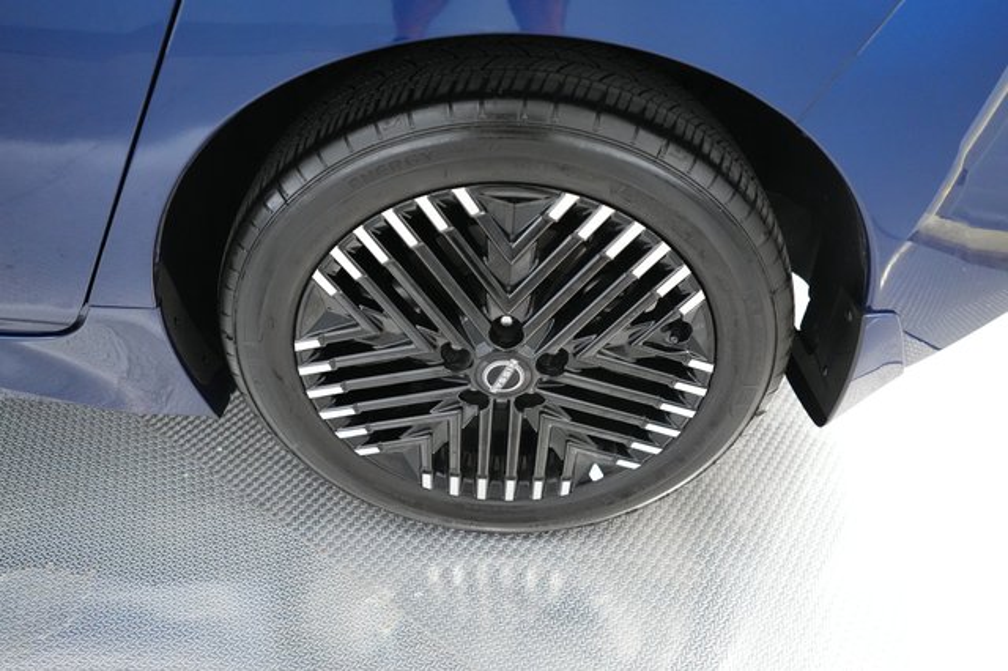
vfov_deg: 46.4
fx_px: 784
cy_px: 336
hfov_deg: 65.5
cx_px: 504
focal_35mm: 28
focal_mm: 28
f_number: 2.8
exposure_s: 1/250
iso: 8000
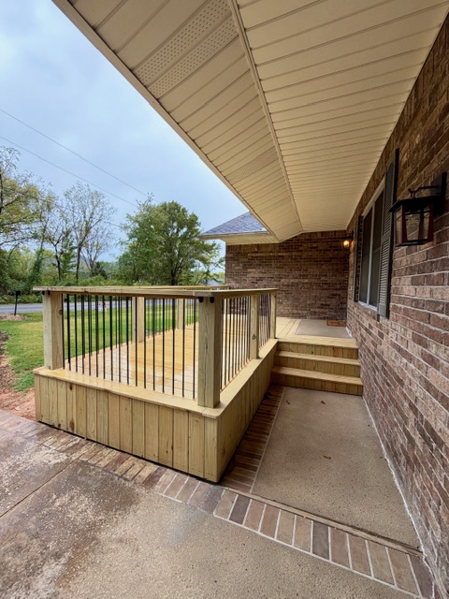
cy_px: 300
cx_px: 224
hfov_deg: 85.7
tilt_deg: -3.8
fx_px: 242
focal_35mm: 14
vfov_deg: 102.1
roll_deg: -0.8
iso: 50
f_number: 2.2
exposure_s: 1/326
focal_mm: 2.22
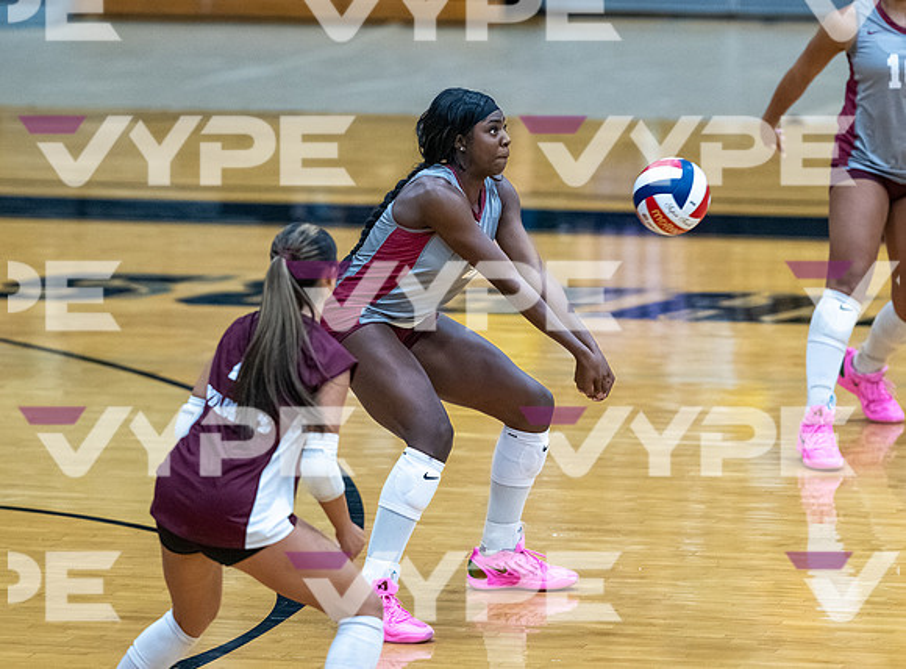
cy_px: 231
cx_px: 472
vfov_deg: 4.6
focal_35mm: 318
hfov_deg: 6.3
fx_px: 8273
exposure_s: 1/1600
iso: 3200
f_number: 2
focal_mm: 200
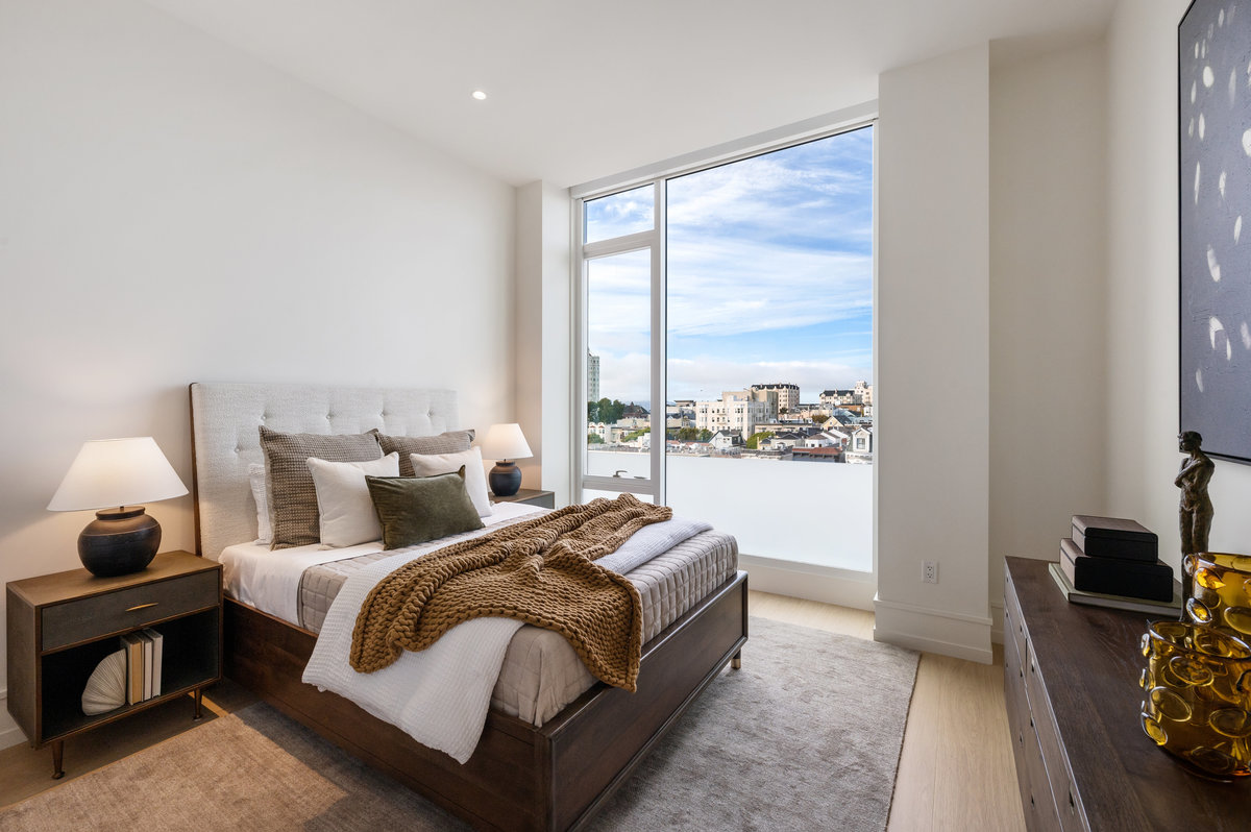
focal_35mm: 15
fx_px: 521
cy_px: 416
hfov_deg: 100.4
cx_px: 626
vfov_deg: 77.2
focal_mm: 15
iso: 400
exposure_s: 1/60
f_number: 11
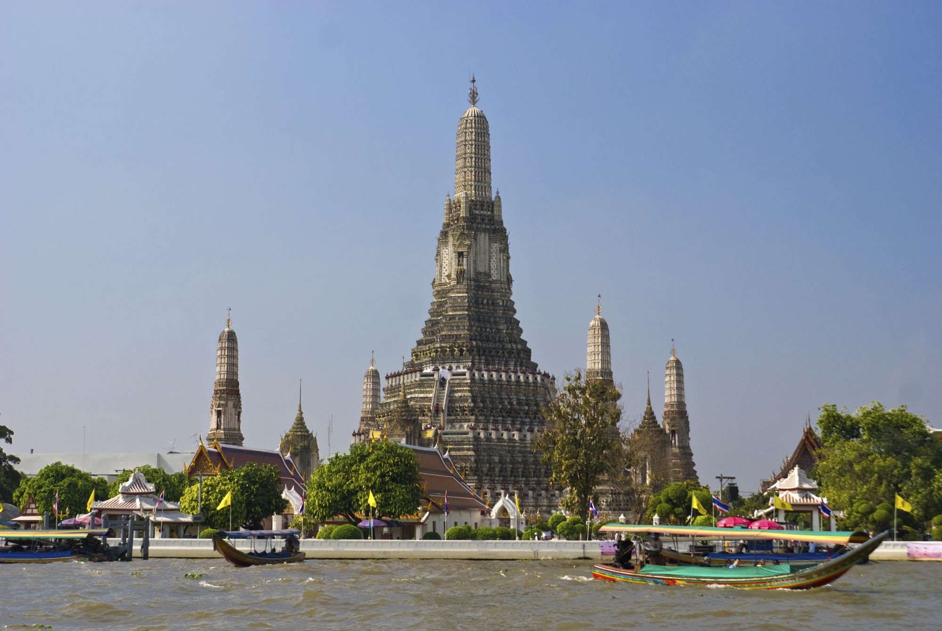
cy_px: 316
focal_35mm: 60
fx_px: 1572
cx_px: 471
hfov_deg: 33.4
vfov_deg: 22.7
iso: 200
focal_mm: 40
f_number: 5.6
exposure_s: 1/2500
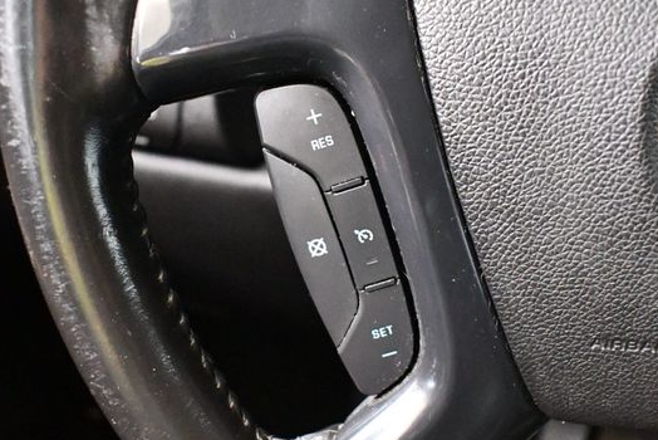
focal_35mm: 44
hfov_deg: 44.5
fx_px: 805
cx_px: 330
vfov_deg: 30.5
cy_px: 230
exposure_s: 1/60
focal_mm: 18
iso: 12800
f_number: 3.5
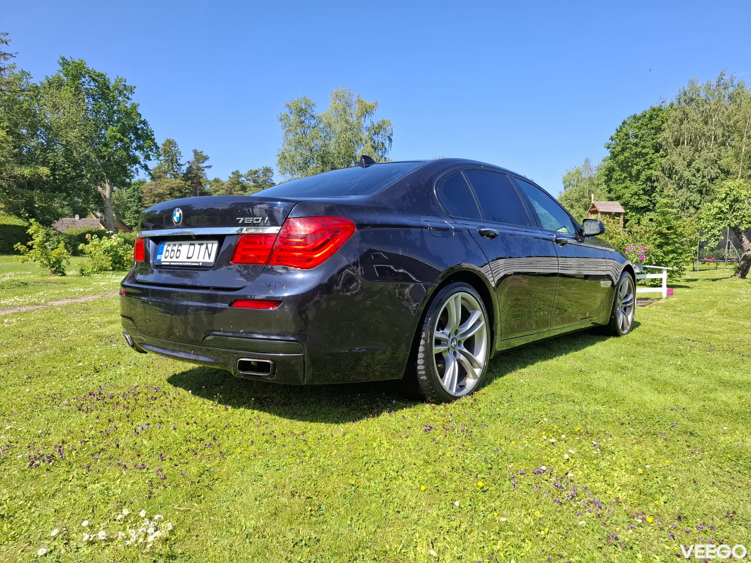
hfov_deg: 73.9
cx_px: 376
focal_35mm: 23
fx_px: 499
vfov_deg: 58.9
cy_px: 282
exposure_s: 1/1144
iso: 50
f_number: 1.8
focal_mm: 5.54
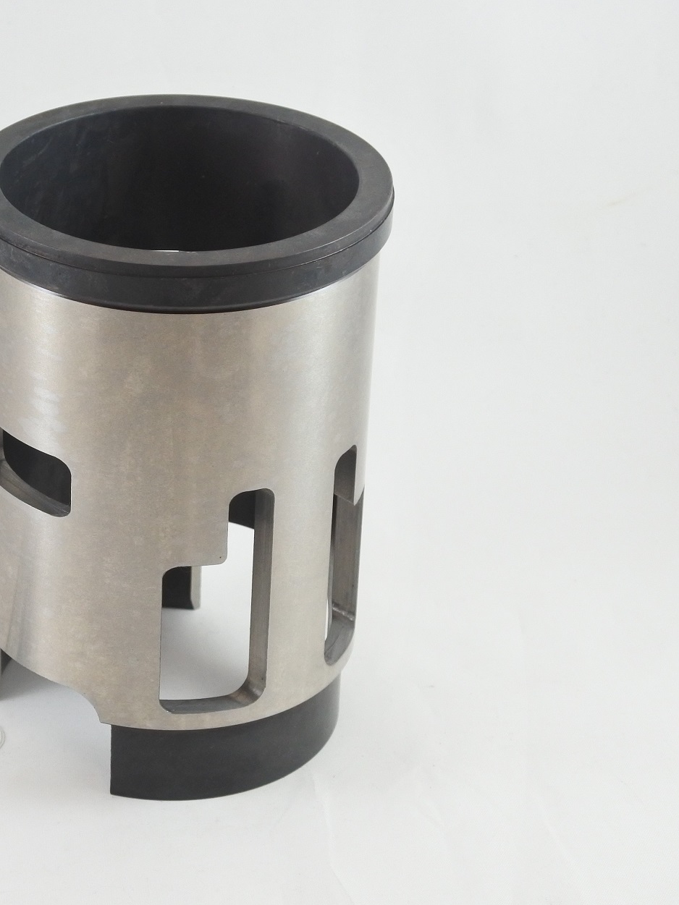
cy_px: 454
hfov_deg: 18.2
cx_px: 83
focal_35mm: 80
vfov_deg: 24.4
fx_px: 2093
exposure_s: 1/125
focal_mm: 20.6
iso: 640
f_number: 4.8
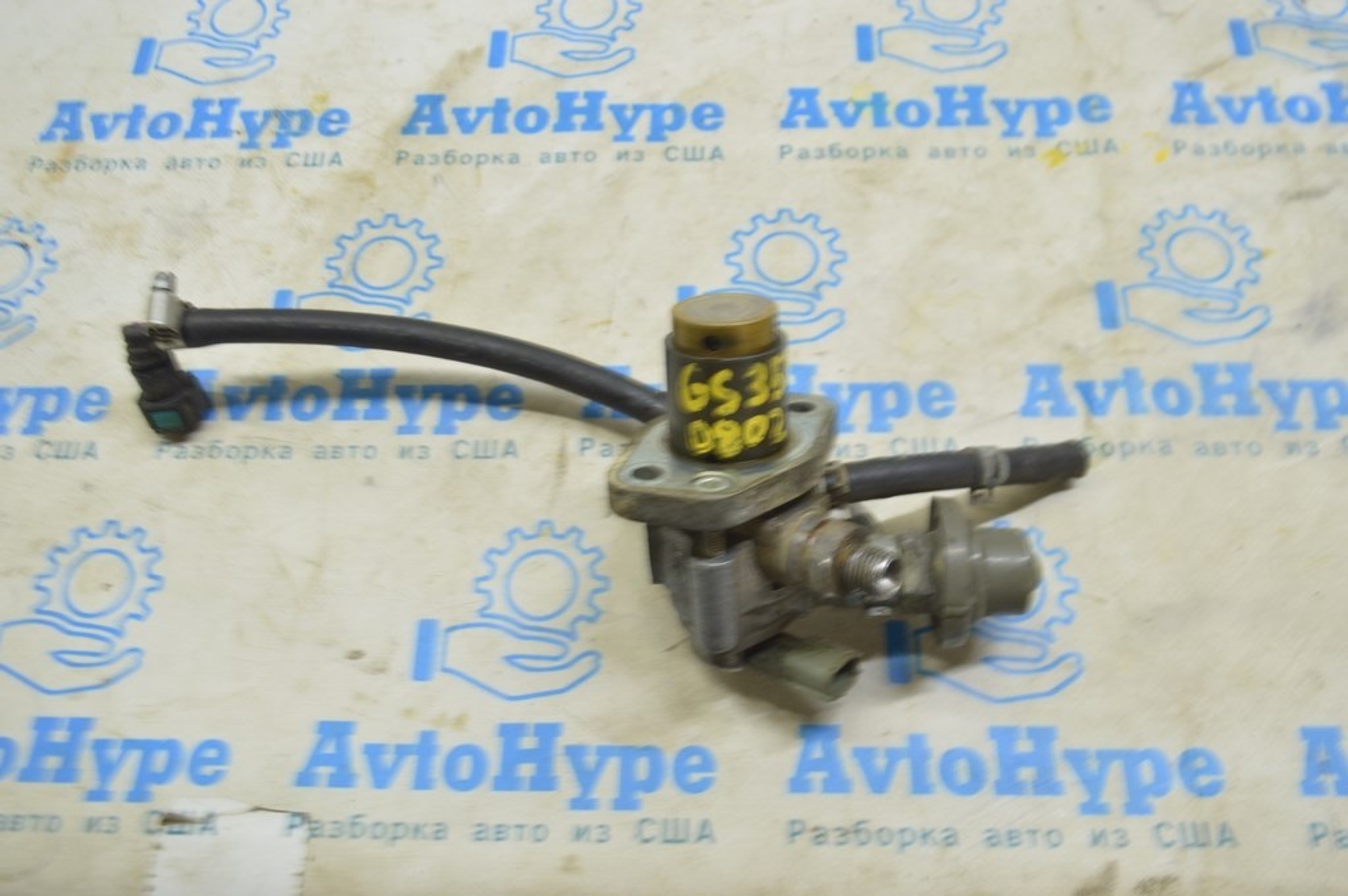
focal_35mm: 32
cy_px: 448
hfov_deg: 59.5
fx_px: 1179
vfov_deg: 41.6
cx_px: 674
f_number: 5.6
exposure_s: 1/20
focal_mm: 21
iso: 400
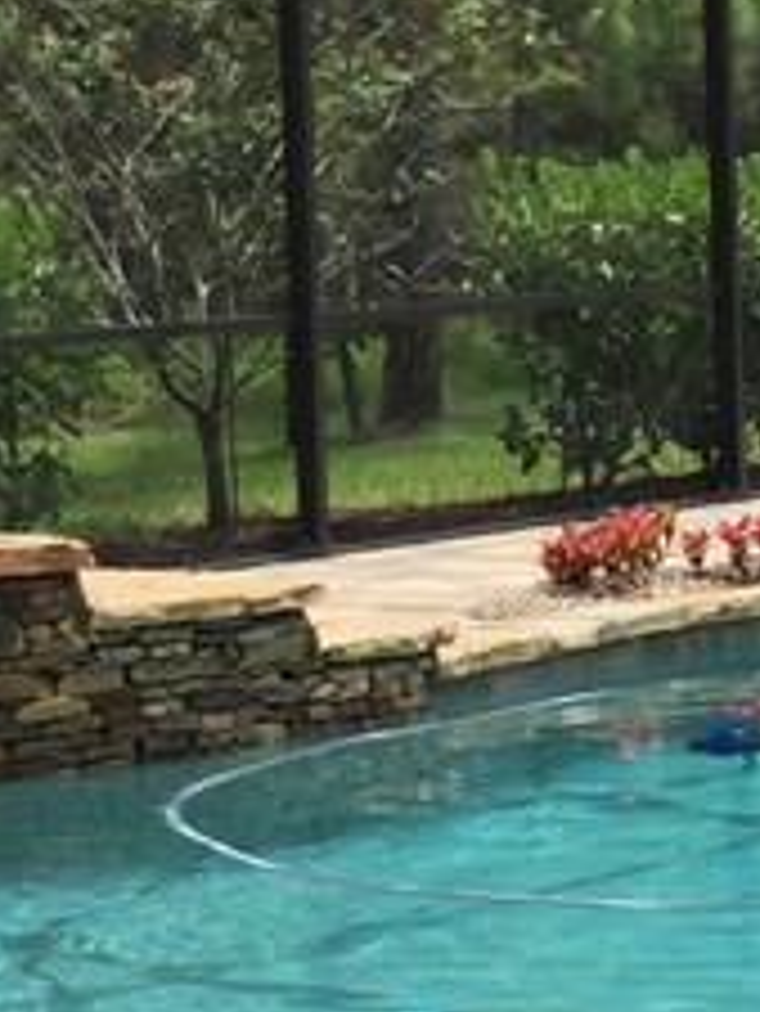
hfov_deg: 10.5
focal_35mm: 141
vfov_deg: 13.9
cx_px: 562
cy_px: 261
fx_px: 4124
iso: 25
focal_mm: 3.3
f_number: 2.4
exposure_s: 1/608
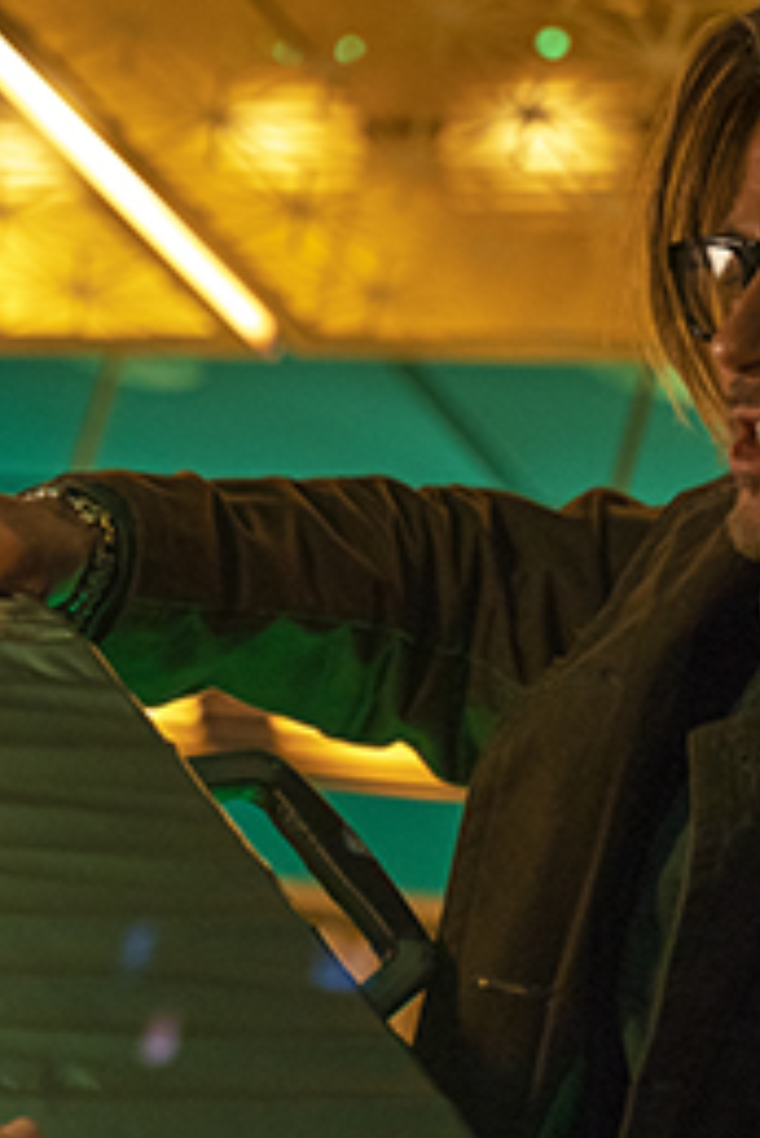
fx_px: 4111
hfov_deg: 10.5
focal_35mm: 130
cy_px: 622
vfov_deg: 15.8
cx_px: 158
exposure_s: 1/400
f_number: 2.8
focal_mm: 58
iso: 3200
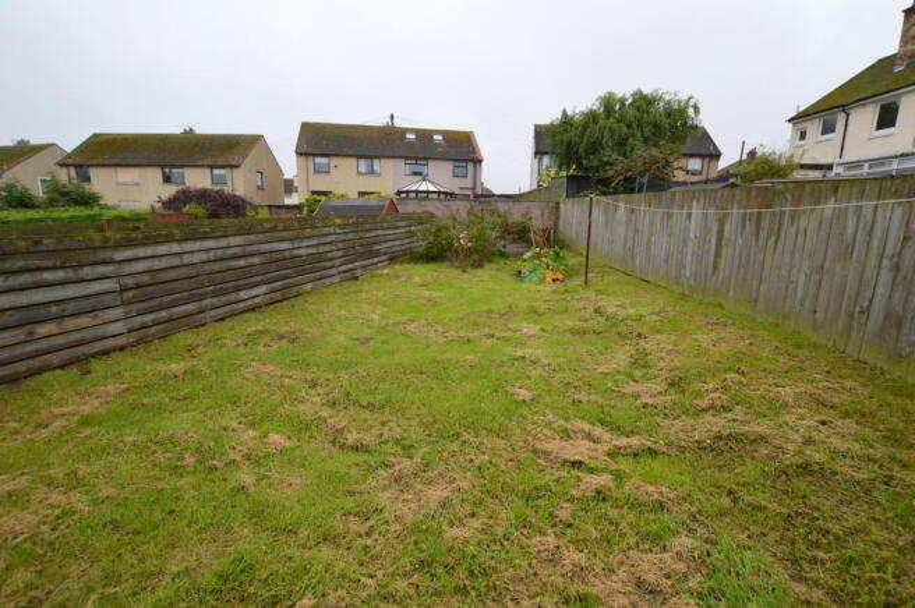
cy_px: 304
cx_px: 458
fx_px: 381
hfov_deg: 100.4
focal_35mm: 15
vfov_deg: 77.2
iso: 100
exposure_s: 1/160
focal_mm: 10
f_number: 6.3
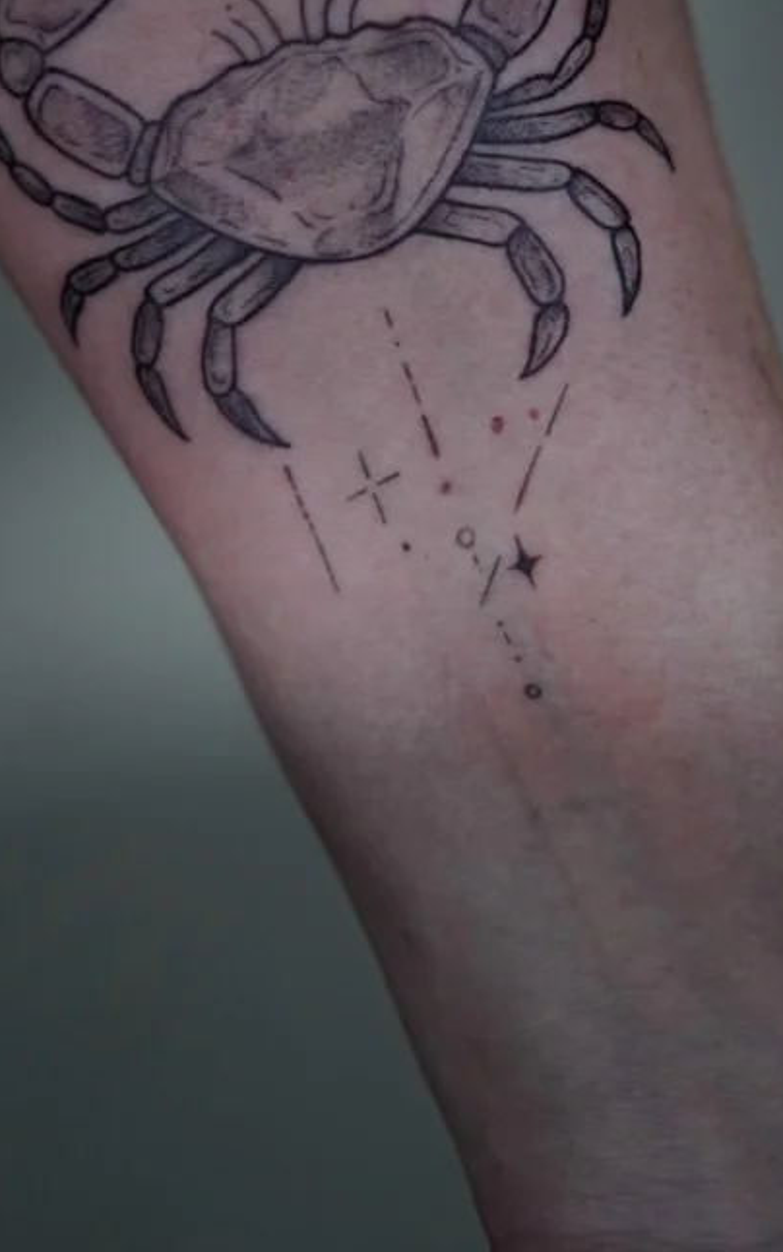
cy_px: 151
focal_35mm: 101
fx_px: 3447
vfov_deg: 20.2
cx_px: 389
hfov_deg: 13.0
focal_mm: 50
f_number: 1.8
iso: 1600
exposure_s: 1/2500
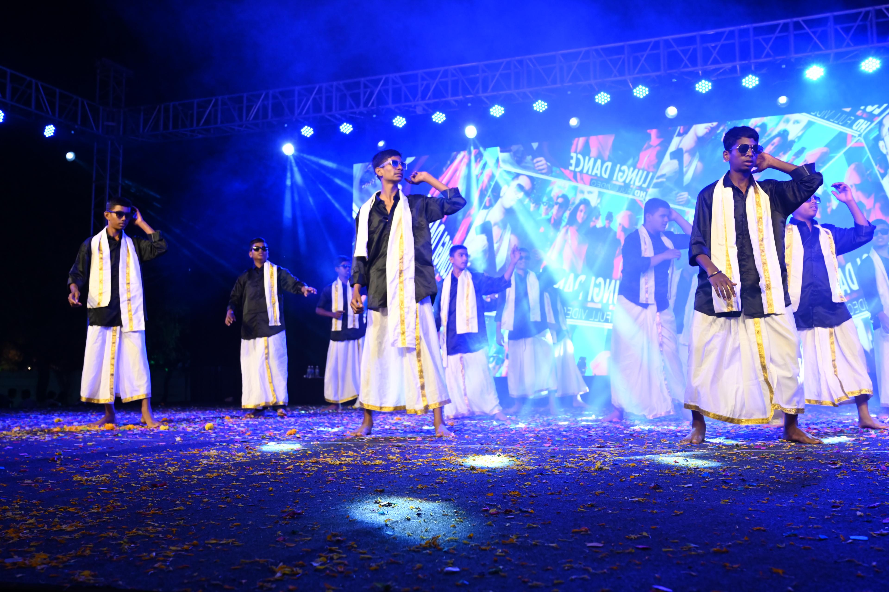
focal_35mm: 34
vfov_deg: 38.3
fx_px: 851
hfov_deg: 55.1
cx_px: 444
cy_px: 296
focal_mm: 34.5
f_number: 5.6
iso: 2500
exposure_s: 1/320
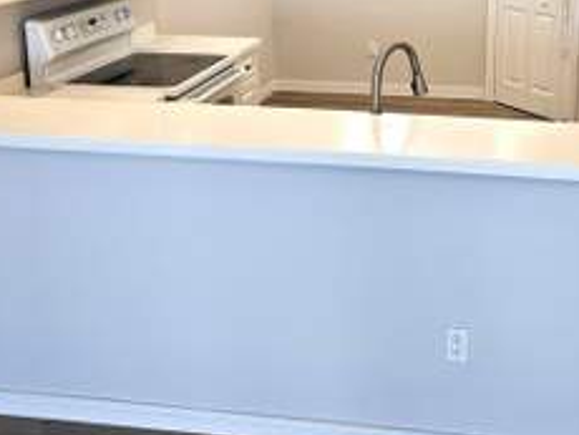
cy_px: 65
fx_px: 804
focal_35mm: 48
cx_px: 413
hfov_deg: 38.9
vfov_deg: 29.4
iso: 200
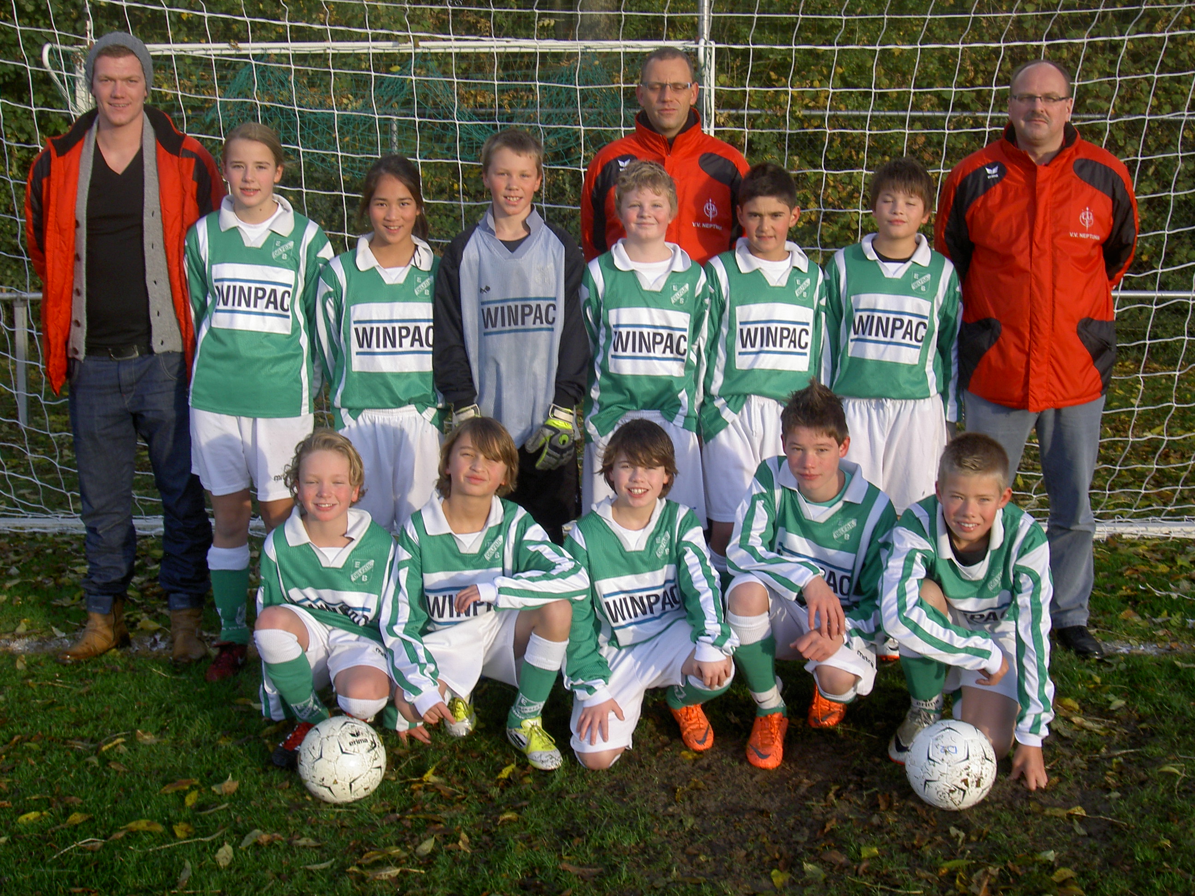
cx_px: 598
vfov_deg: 32.9
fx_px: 1519
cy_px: 448
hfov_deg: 42.9
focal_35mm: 44
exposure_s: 1/125
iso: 100
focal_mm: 9
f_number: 4.9
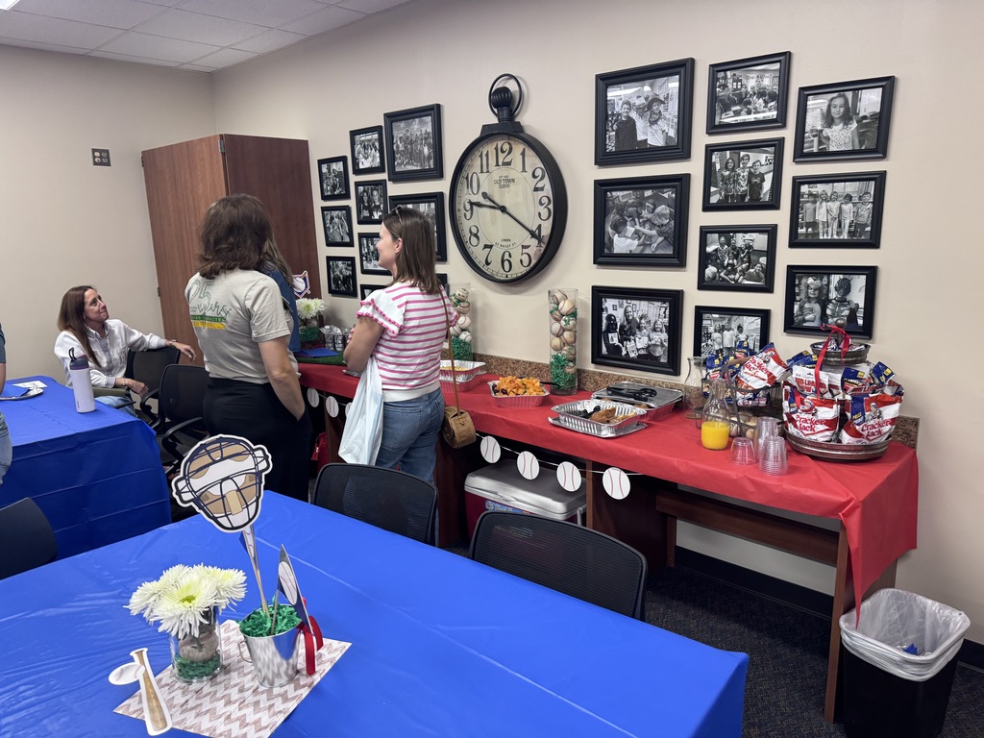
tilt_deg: -14.0
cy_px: 369
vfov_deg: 56.8
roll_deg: +0.3
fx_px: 682
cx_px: 492
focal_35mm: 24
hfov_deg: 71.6
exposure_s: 1/120
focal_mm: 6.76
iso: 200
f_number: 1.78
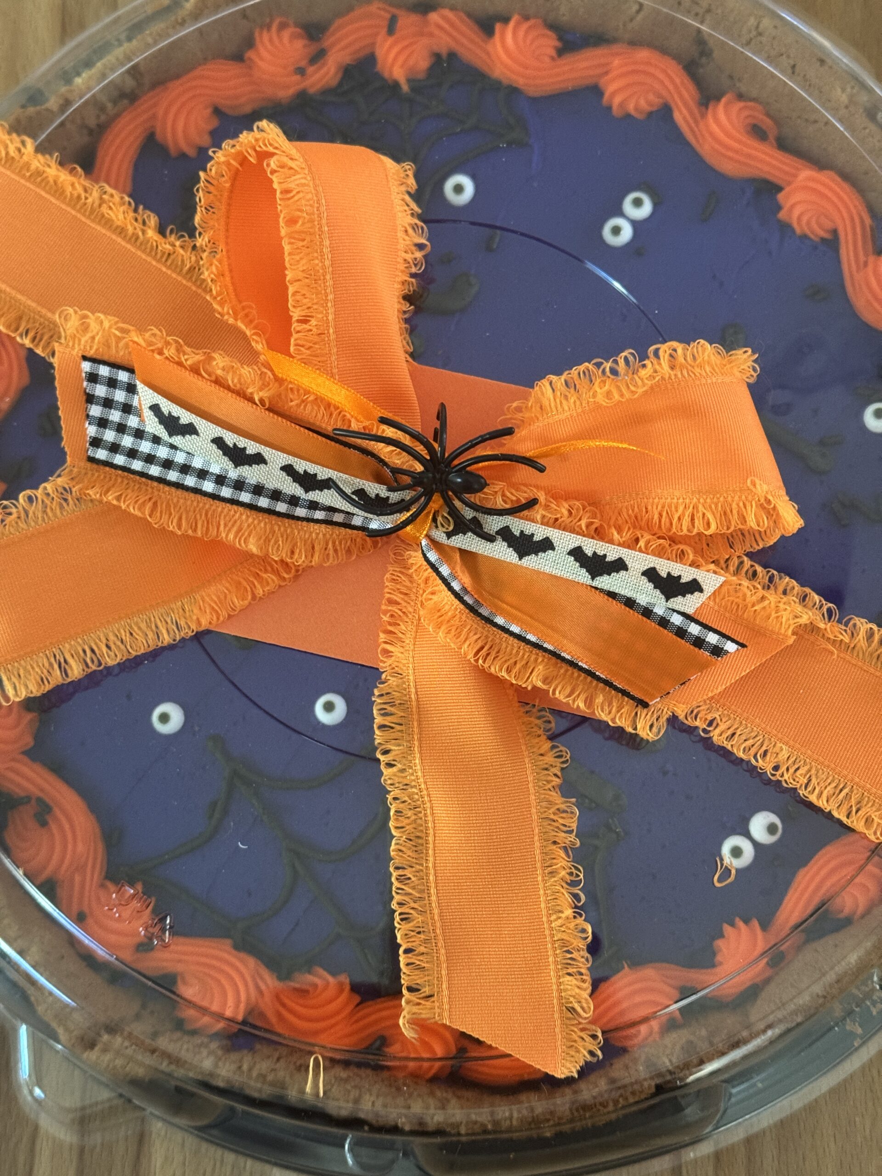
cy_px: 588
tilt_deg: -79.7
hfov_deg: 30.3
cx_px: 441
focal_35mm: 48
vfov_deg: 39.7
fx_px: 1631
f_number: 1.78
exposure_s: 1/40
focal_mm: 6.76
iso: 400
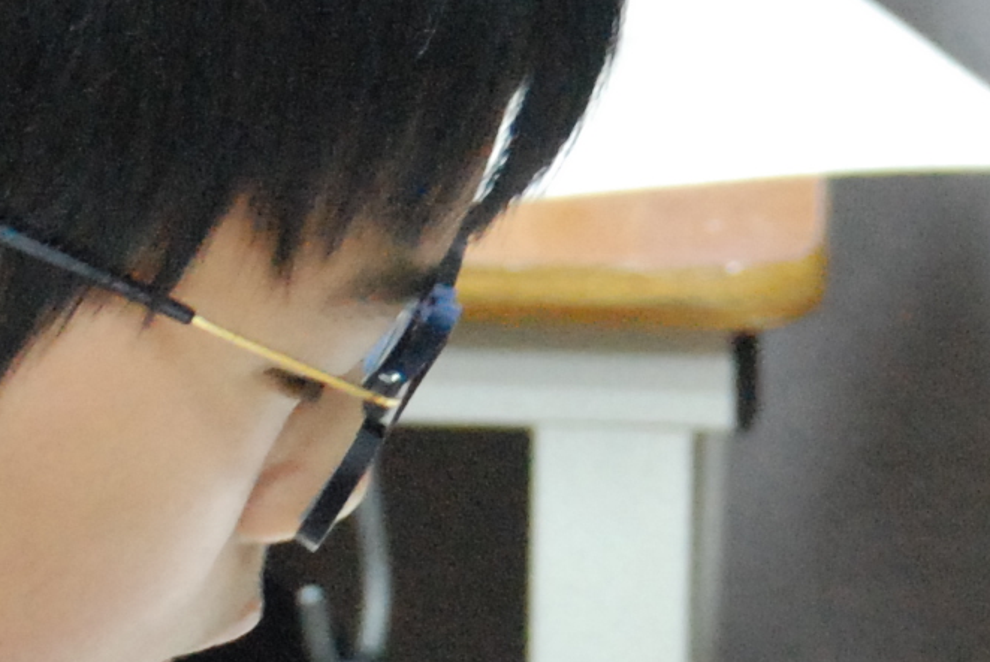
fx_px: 11590
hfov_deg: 4.9
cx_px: 956
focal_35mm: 421
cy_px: 403
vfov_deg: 3.3
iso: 1600
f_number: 4.8
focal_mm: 48
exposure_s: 1/30
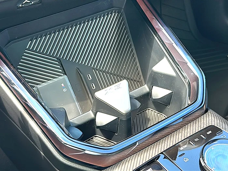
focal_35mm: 40
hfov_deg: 46.8
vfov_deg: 36.0
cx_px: 114
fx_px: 263
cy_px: 86
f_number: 1.78
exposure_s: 1/130
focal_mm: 6.86
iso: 125
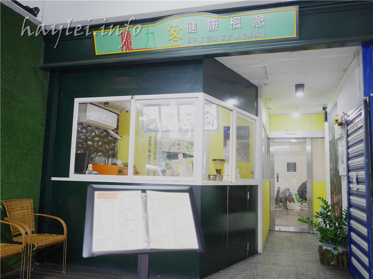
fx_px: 323
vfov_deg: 46.8
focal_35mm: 30
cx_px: 186
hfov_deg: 60.0
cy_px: 140
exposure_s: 1/60
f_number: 1.7
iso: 250
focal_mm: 15
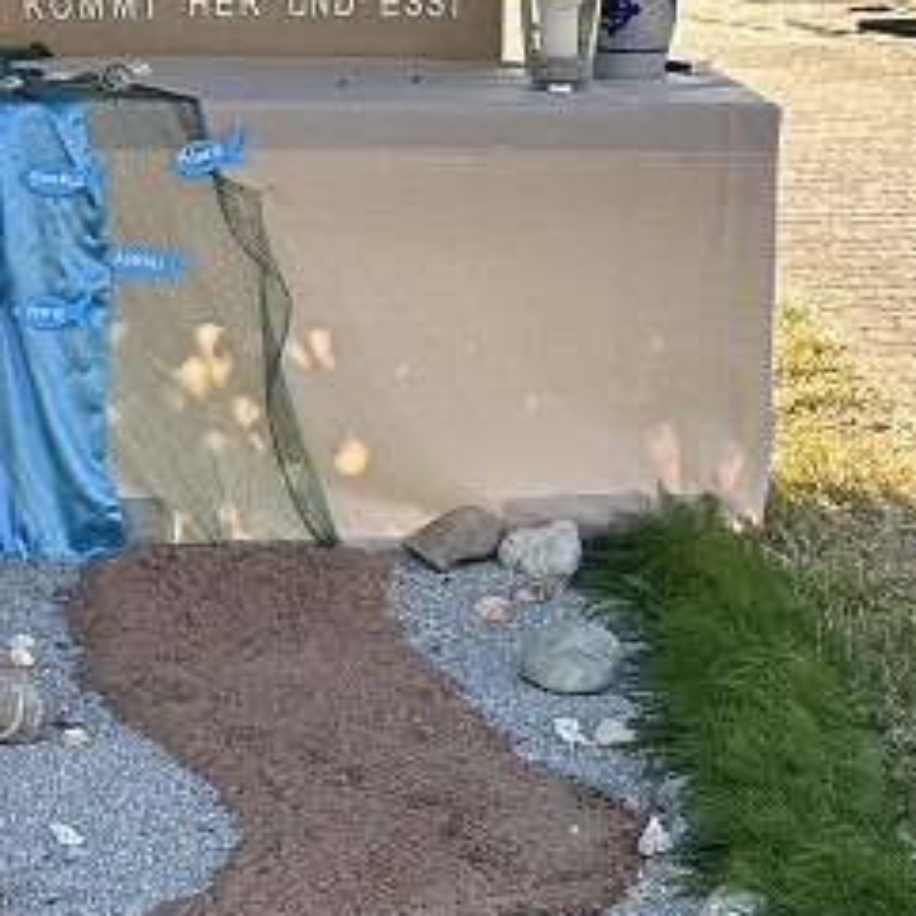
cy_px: 496
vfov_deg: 17.9
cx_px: 327
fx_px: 2904
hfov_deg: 17.9
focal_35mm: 97
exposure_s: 1/623
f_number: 1.8
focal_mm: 6.9
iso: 80
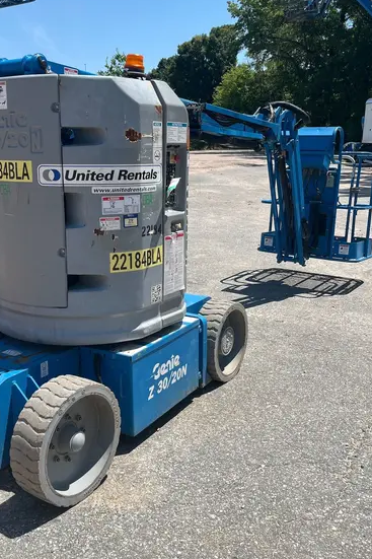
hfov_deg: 36.7
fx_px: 558
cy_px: 259
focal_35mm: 36
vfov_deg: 53.1
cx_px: 149
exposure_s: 1/3311
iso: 50
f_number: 1.6
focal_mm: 5.1
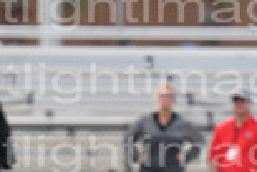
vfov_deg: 1.3
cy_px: 264
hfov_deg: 2.0
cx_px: 121
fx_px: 7416
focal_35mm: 1037
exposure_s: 1/800
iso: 1600
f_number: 3.2
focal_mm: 185
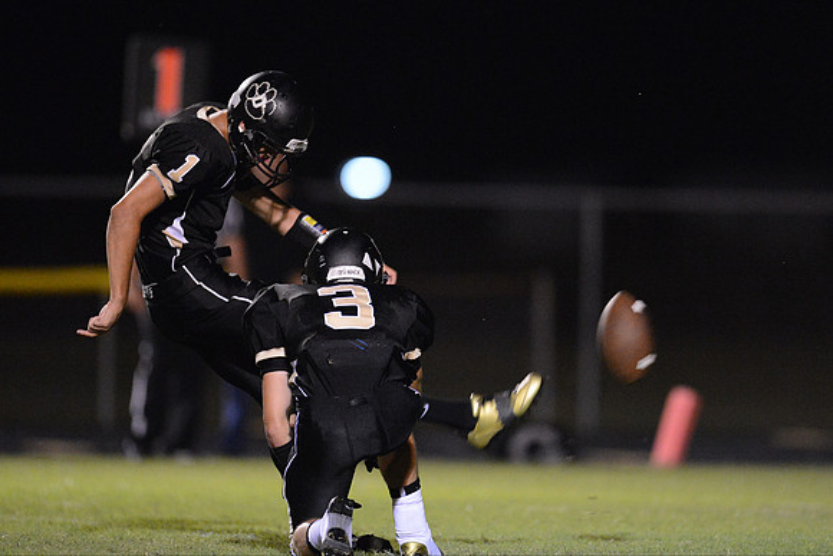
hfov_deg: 5.2
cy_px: 278
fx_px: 9257
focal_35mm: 400
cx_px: 416
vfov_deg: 3.4
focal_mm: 400
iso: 12800
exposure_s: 1/640
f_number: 2.8
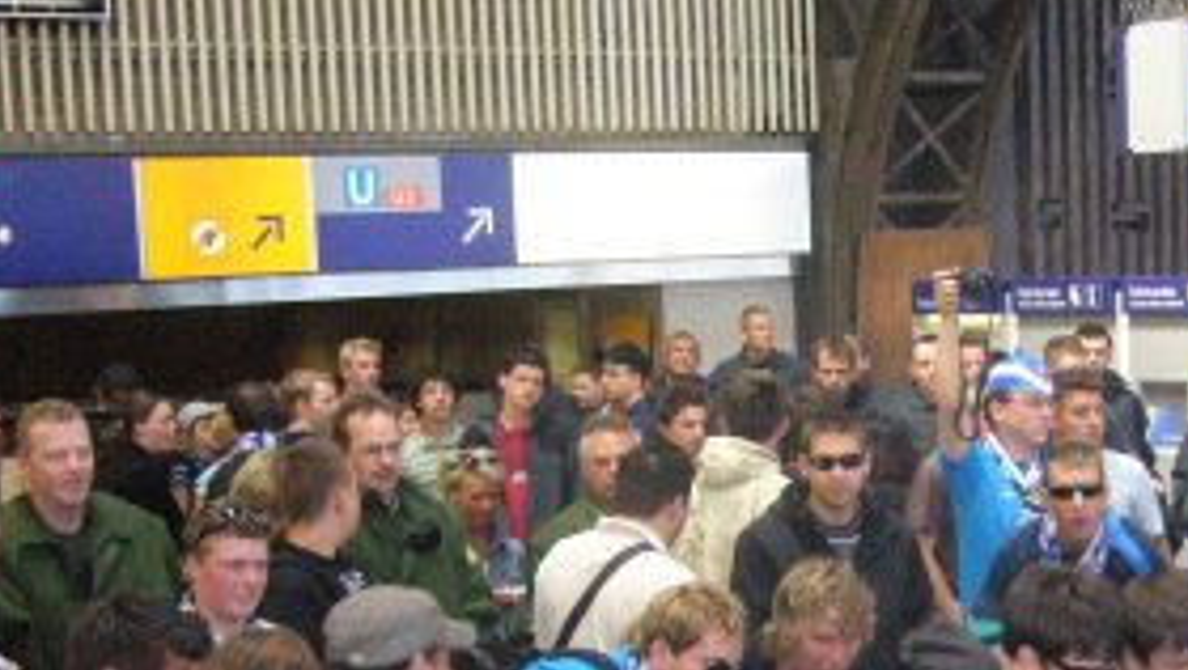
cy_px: 519
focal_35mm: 68
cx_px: 819
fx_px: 2144
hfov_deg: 30.7
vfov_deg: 17.6
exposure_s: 1/60
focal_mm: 5.8
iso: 400
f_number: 2.8
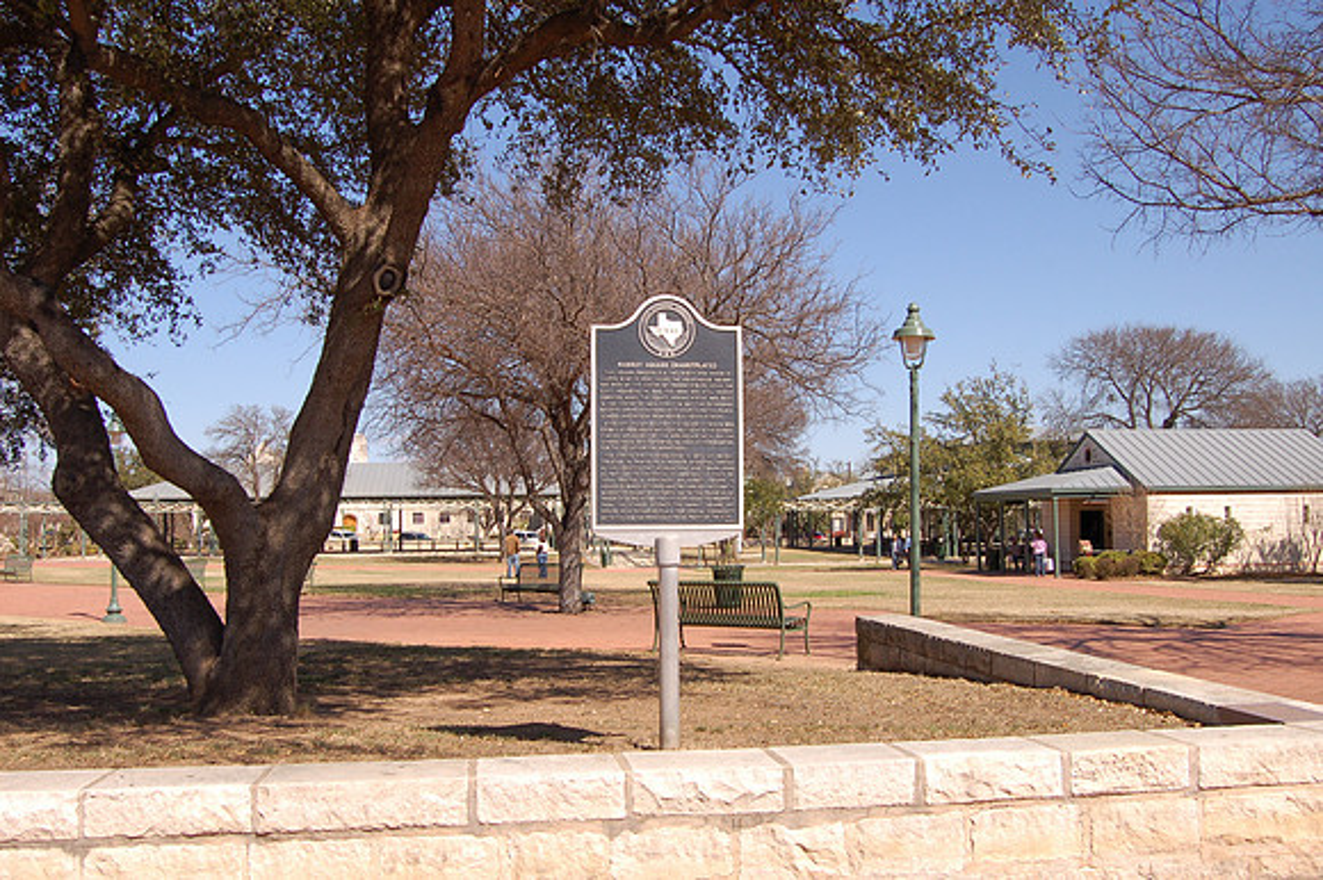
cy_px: 440
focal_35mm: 34
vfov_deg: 38.3
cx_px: 662
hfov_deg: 55.1
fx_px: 1267
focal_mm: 23
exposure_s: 1/320
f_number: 9
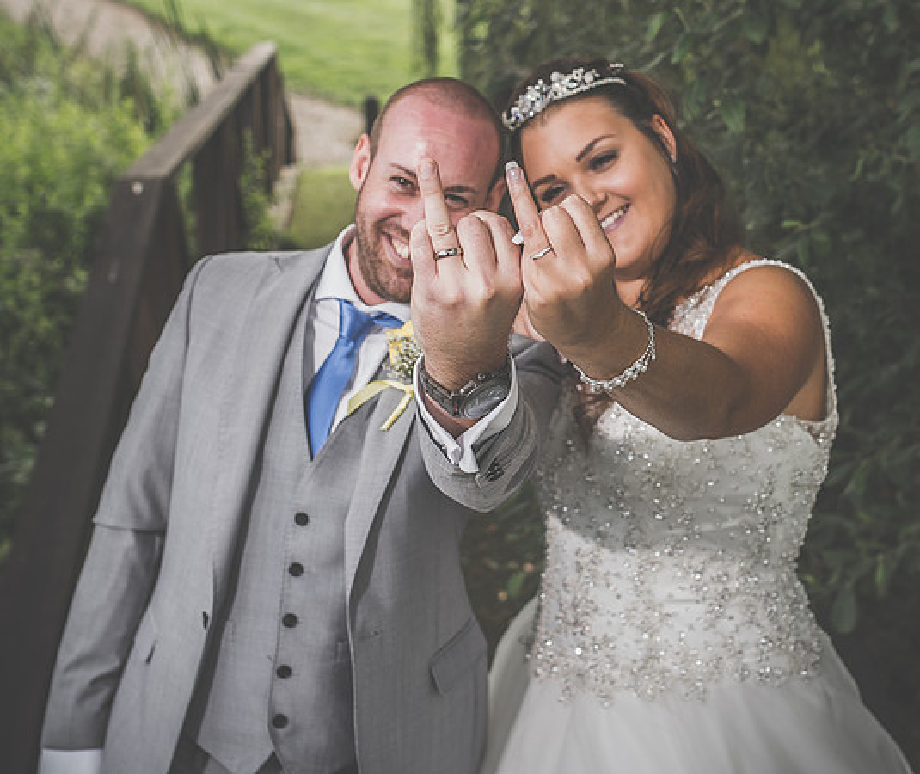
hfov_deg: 34.4
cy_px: 266
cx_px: 521
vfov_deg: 29.1
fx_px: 1483
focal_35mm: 53
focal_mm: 35
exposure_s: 1/160
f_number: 3.5
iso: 100
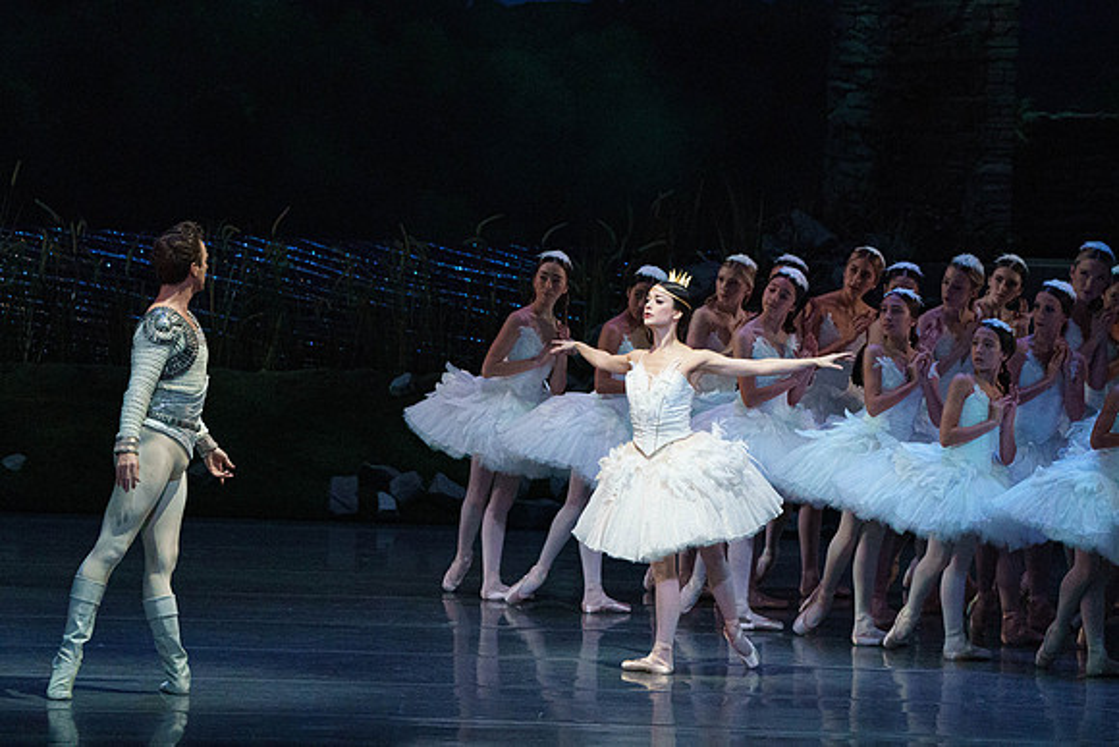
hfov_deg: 6.8
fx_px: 9361
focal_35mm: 301
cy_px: 347
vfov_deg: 4.6
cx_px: 483
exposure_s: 1/250
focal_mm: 265
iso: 8000
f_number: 5.6
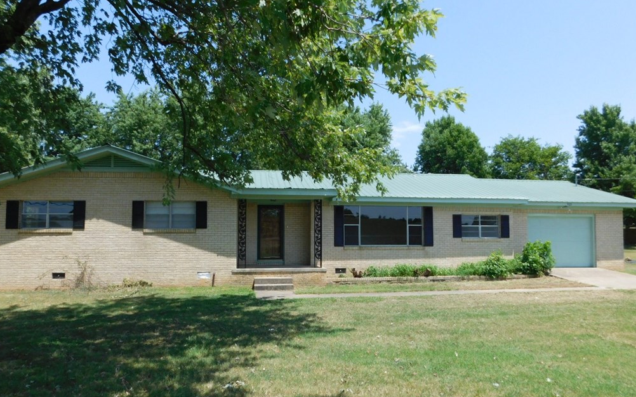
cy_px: 211
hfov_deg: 70.4
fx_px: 451
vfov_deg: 47.6
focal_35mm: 26
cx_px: 315
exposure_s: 1/1250
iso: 125
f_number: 3
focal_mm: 4.1
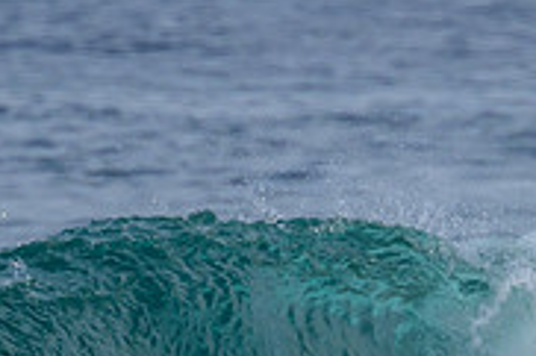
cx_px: 494
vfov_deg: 0.5
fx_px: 43123
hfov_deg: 0.7
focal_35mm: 2899
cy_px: 483
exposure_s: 1/2000
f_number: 11
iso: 800
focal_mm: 800
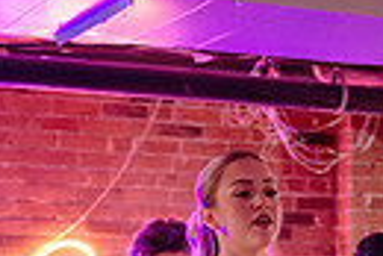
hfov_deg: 14.8
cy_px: 502
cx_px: 204
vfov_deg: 9.4
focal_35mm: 138
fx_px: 1470
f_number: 1.4
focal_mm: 28
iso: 2500
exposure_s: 1/125
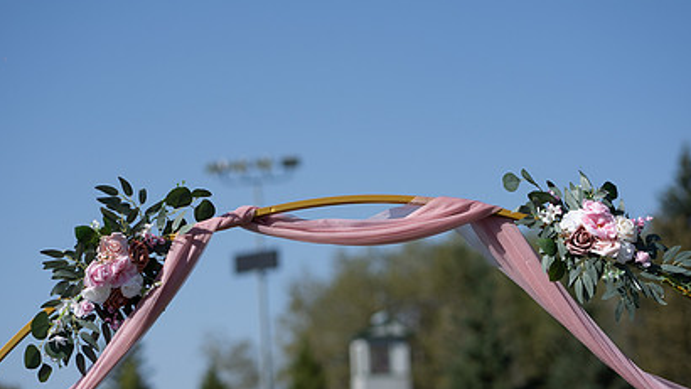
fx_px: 2310
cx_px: 334
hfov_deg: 17.0
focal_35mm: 126
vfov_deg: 9.6
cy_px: 235
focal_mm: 85
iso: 250
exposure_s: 1/8000
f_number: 2.8
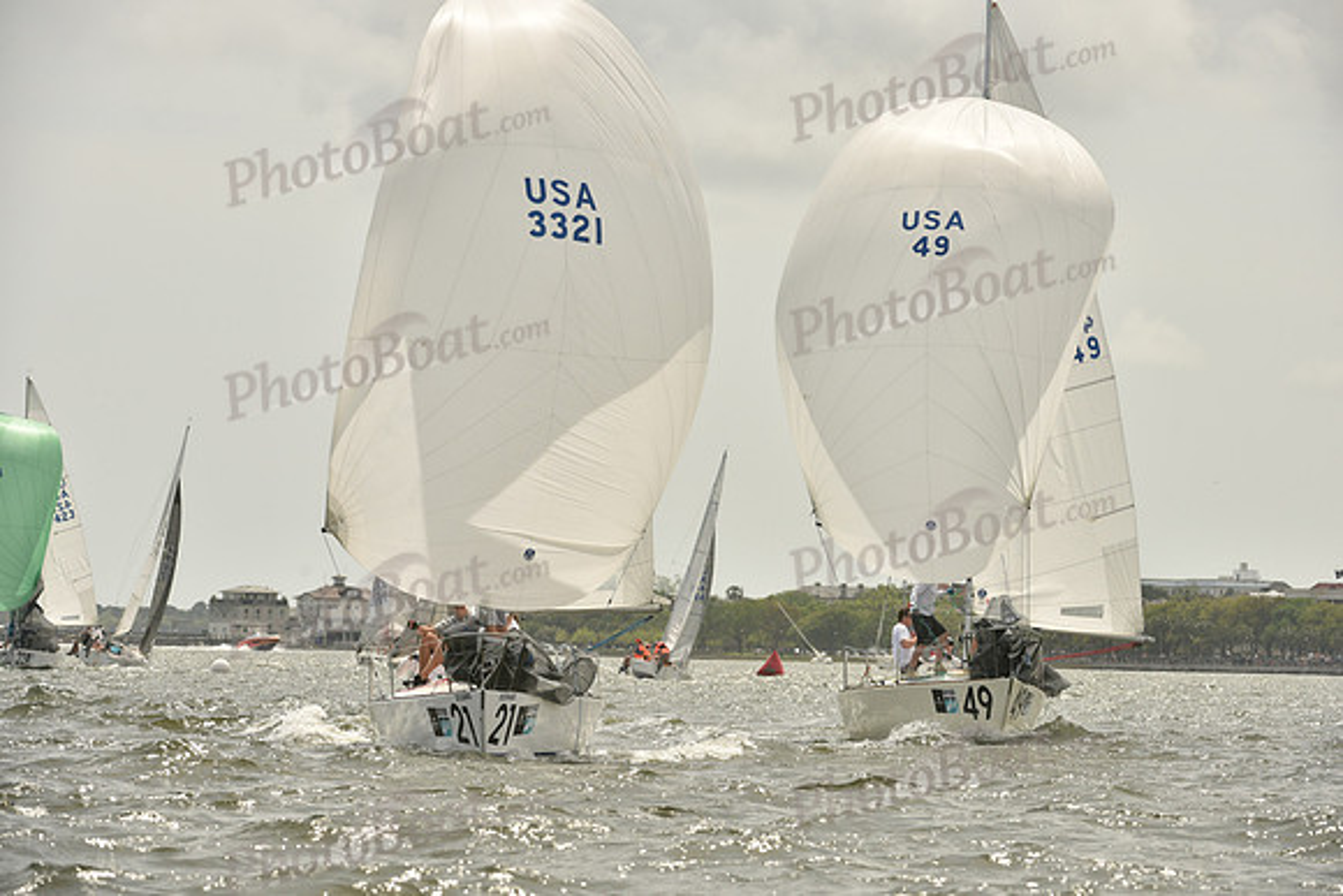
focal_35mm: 200
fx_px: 7463
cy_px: 448
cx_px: 672
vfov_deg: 6.9
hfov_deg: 10.3
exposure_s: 1/1250
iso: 320
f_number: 8
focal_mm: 200
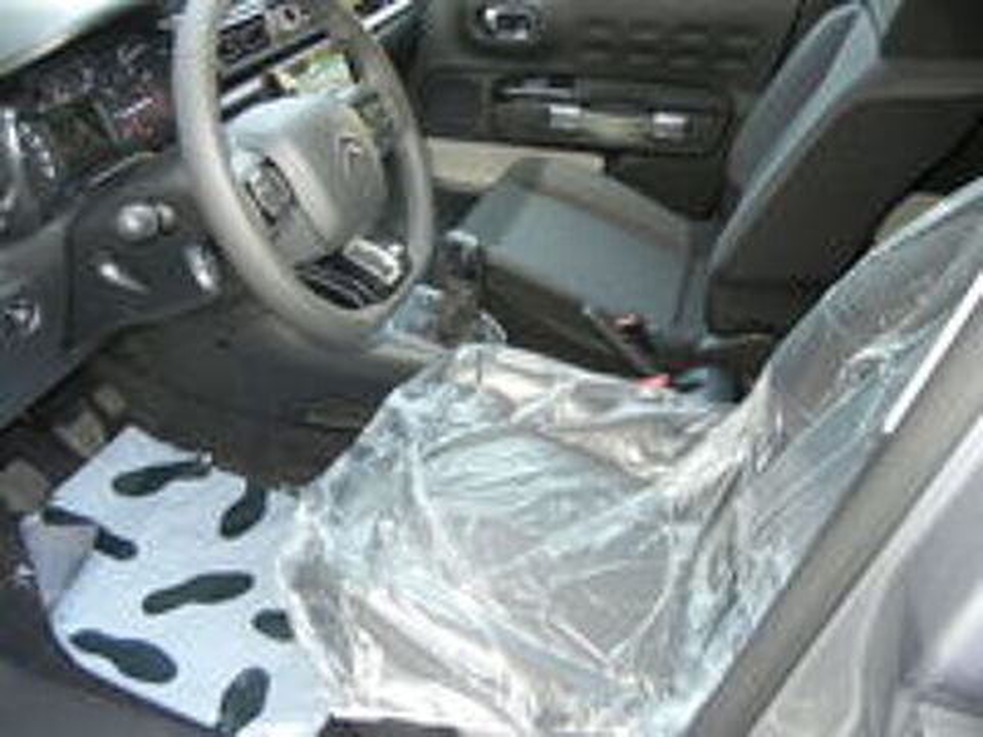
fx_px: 852
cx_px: 492
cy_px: 368
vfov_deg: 46.8
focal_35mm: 30
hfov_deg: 60.0
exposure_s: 1/30
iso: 200
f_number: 3.5
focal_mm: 5.4
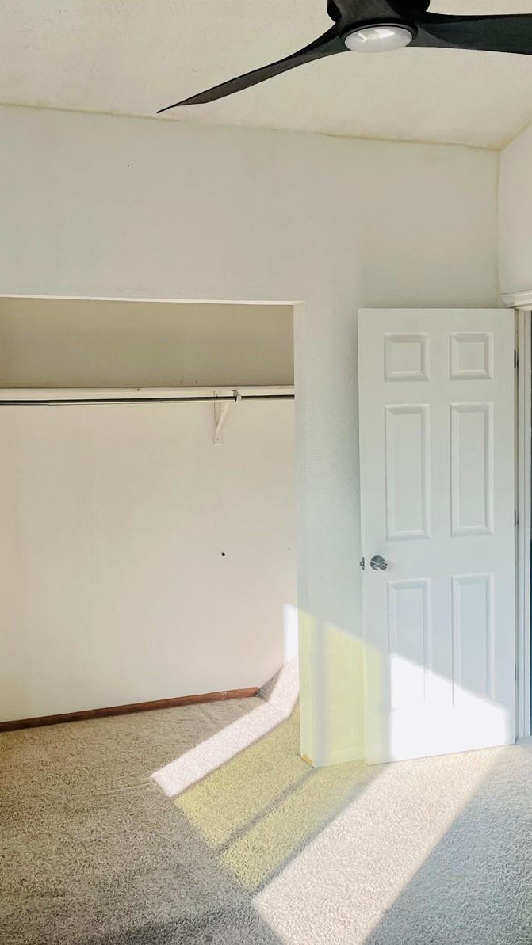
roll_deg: +1.7
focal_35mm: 38
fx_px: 953
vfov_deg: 52.8
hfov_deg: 31.2
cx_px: 247
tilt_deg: -4.6
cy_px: 471
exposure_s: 1/360
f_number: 1.6
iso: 50
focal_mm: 5.1
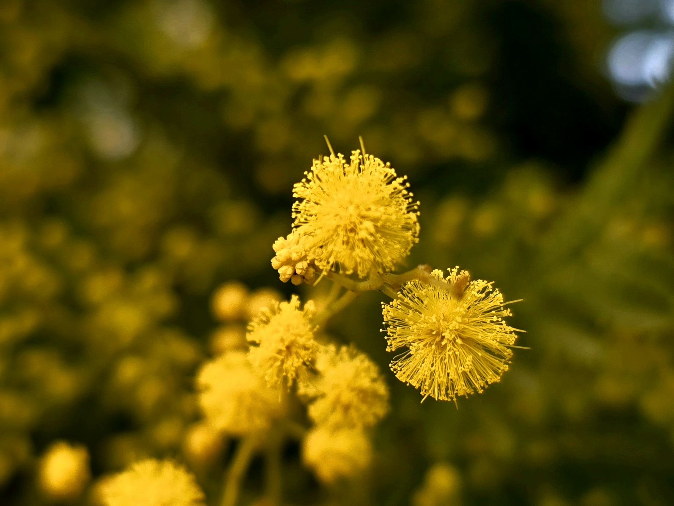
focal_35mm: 23
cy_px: 253
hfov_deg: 73.9
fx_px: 448
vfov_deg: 58.9
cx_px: 337
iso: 32
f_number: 1.7
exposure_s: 1/182
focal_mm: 6.3
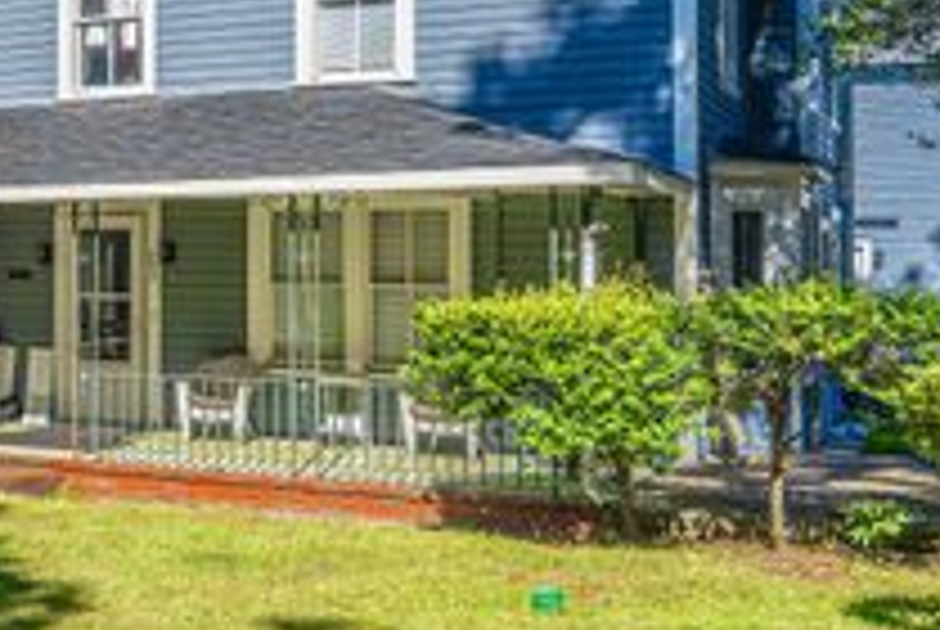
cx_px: -54
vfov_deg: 23.4
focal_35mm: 58
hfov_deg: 31.2
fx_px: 1517
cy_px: 216
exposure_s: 1/500
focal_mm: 24
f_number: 5.6
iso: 100
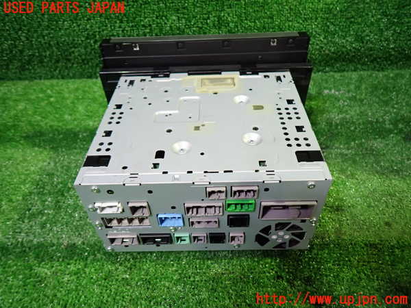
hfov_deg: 69.4
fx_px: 297
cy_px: 154
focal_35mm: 25
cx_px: 206
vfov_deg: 54.9
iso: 320
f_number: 2
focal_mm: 4.5
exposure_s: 1/30
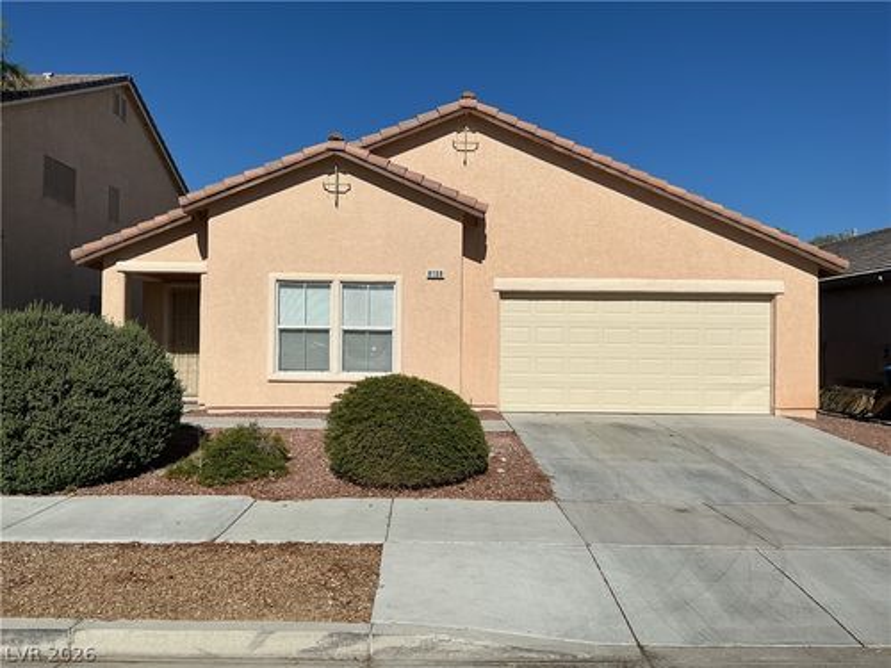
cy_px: 334
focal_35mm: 29
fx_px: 746
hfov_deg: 61.7
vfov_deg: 48.2
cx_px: 446
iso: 25
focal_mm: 3
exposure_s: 1/5814
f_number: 1.8
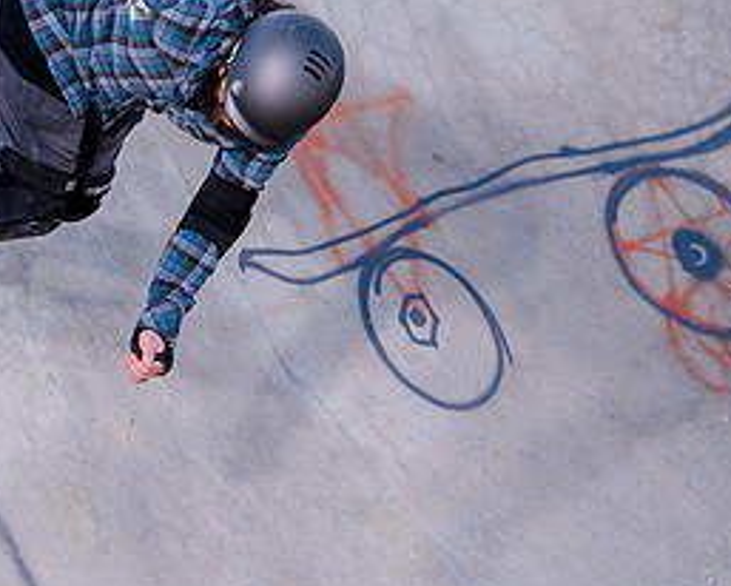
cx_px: 209
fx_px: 2923
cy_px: 54
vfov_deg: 11.4
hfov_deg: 14.2
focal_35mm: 135
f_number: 4
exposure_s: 1/640
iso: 320
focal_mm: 44
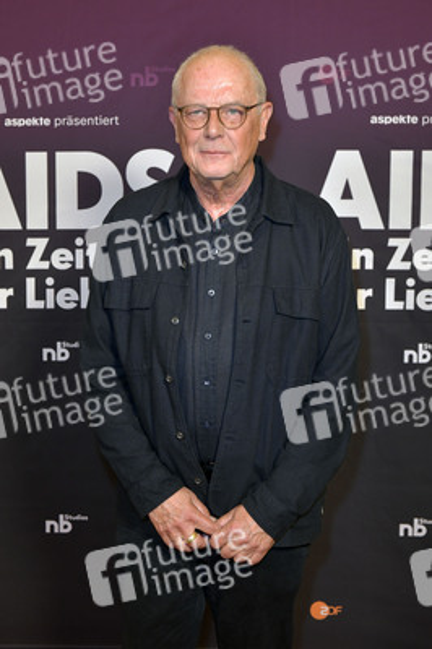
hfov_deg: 28.0
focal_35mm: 48
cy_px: 324
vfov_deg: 41.1
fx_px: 865
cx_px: 216
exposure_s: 1/250
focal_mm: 48
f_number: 6.3
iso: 1600
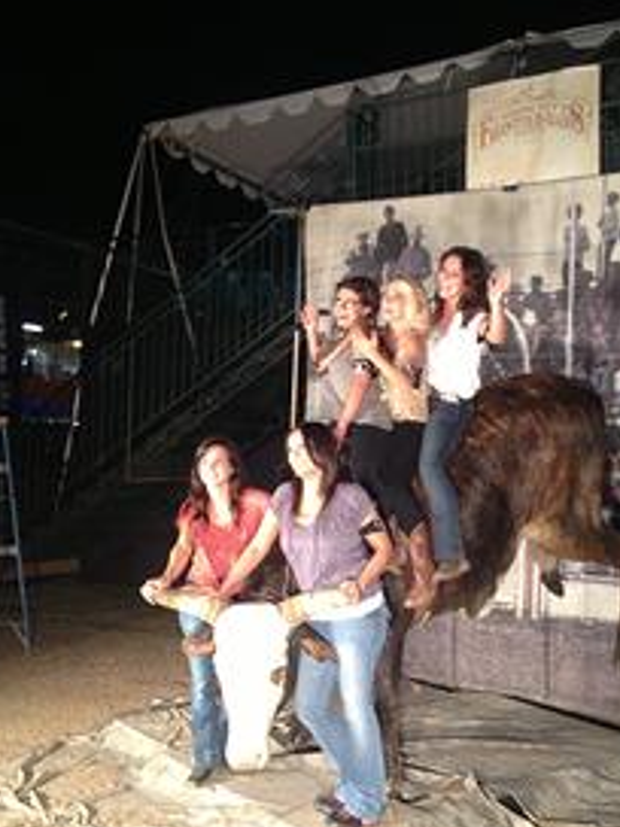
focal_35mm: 45
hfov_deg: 32.2
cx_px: 324
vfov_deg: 42.1
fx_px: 1075
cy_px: 435
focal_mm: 4.28
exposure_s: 1/20
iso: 160
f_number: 2.4
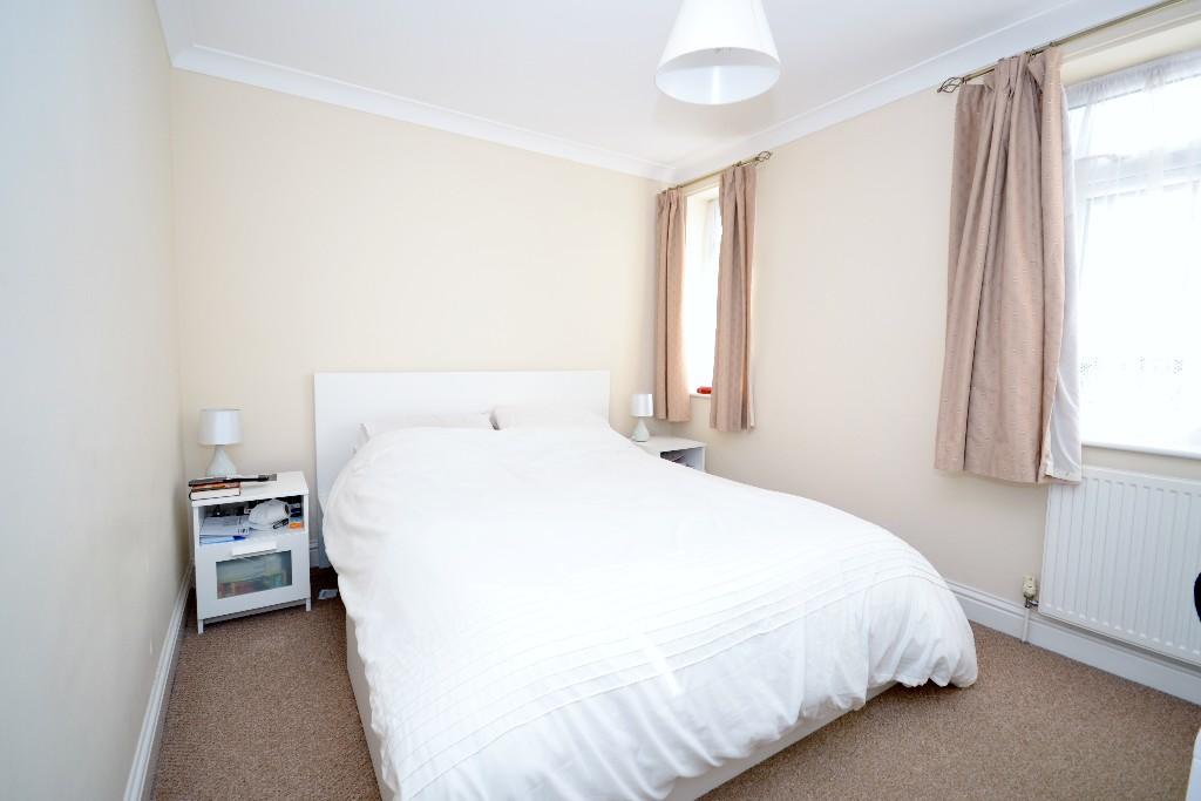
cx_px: 600
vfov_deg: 77.3
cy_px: 400
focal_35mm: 15
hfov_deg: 100.4
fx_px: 500
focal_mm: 10
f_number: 5.6
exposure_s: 1/125
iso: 250
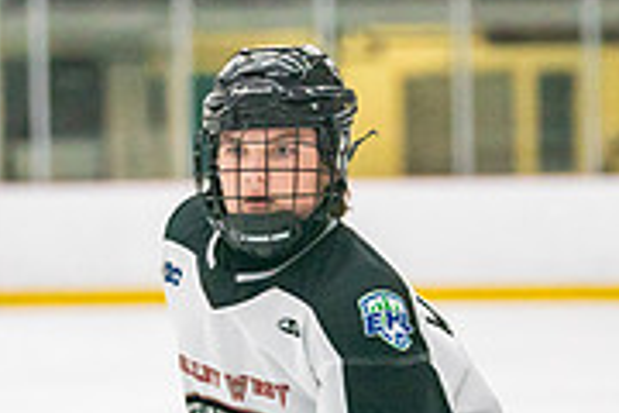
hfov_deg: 5.1
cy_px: 614
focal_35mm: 406
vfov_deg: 3.4
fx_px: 6980
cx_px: 393
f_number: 2.8
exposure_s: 1/1250
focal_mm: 114
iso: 3200
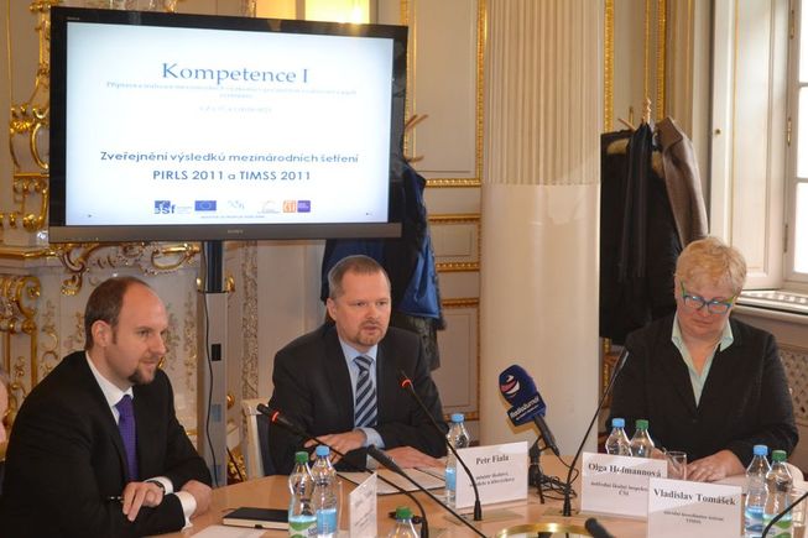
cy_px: 269
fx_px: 1481
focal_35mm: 66
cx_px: 404
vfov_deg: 20.6
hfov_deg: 30.5
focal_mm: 44
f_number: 5.3
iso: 1600
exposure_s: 1/60
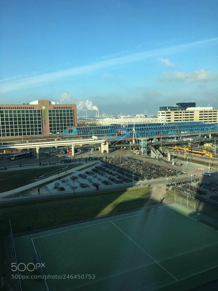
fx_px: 244
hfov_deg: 48.2
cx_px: 109
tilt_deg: -7.9
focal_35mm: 29
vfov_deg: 61.7
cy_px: 146
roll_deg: +1.4
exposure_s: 1/569
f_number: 2.2
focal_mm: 4.15
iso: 25
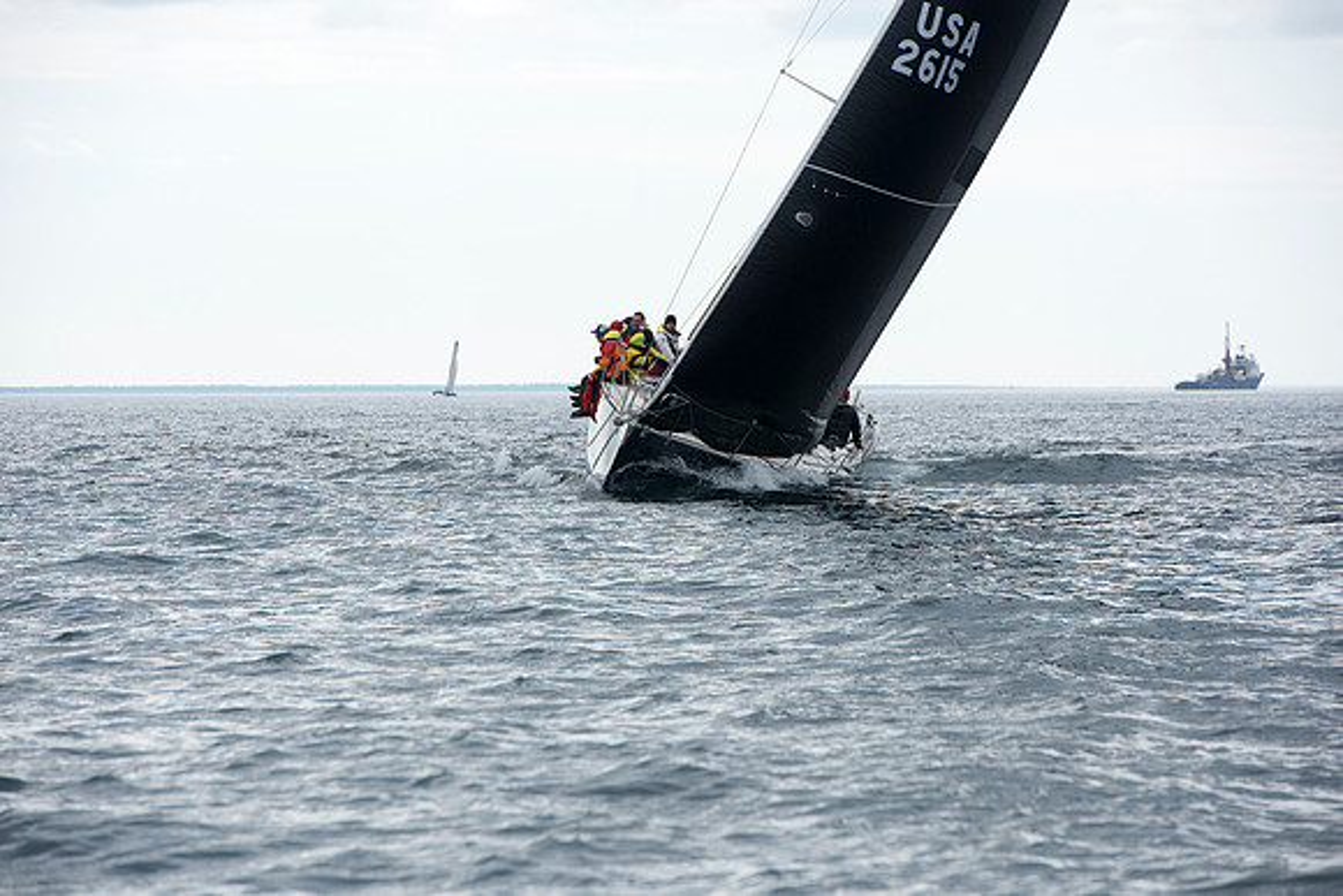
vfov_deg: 6.9
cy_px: 448
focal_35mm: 200
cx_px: 672
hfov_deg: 10.3
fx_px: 7463
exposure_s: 1/800
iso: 250
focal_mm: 200
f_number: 8
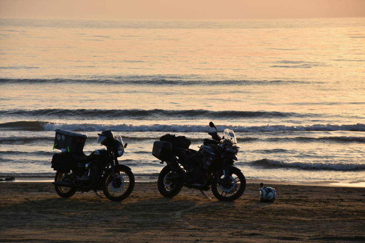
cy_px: 122
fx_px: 1977
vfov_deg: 7.0
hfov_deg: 10.5
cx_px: 182
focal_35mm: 195
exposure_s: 1/500
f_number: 8
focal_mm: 130
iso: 280
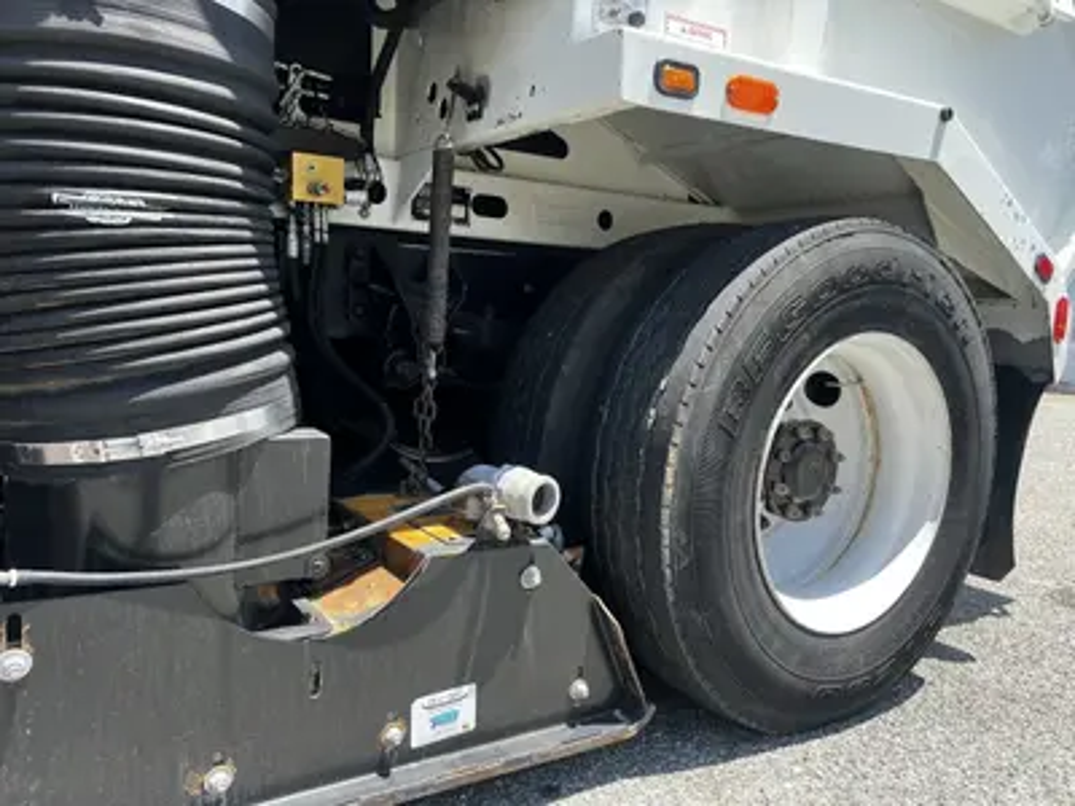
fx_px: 807
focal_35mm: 26
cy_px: 403
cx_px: 538
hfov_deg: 67.3
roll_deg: -5.7
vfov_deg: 53.1
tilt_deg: -6.6
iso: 50
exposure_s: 1/718
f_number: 1.5
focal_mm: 5.7
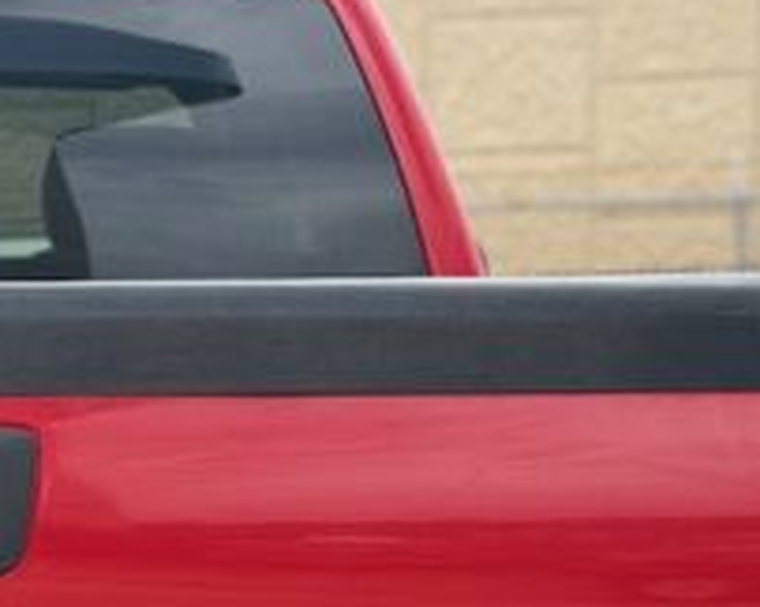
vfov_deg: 10.3
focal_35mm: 148
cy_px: 697
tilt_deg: -9.3
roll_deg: +1.2
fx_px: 3326
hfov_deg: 12.8
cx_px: -124
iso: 80
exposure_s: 1/1116
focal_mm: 6.76
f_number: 1.78
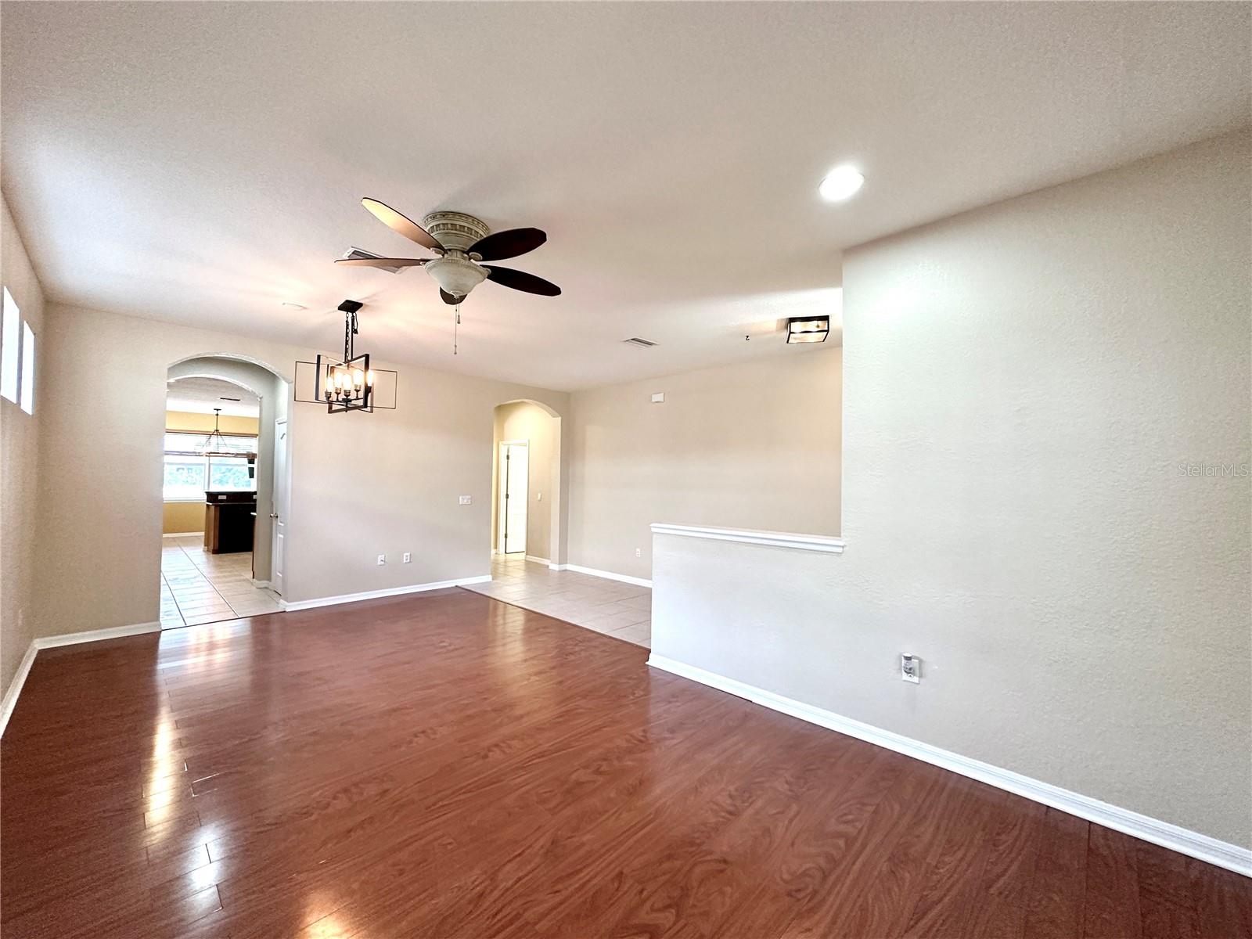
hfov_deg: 102.1
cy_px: 470
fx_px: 506
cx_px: 626
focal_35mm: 14
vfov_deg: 85.7
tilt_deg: +1.1
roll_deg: -0.7
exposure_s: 1/120
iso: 320
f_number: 2.2
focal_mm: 2.22
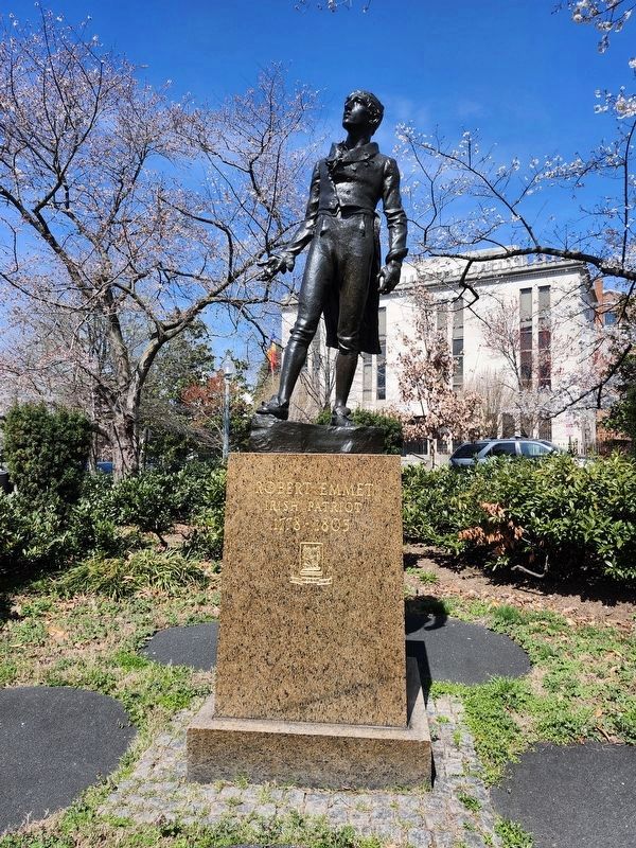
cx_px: 318
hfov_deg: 58.9
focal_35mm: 23
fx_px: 563
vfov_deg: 73.9
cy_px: 424
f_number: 1.8
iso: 25
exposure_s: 1/1061
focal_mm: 5.54
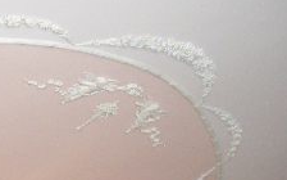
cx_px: -95
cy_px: 239
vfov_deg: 12.0
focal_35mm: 106
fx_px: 829
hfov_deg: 18.2
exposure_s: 1/80
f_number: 2.6
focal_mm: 5.8
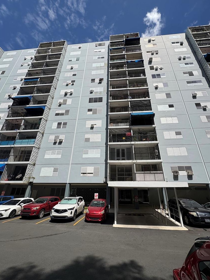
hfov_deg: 81.7
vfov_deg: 98.1
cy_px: 134
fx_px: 121
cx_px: 110
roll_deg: +0.0
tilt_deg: +25.5
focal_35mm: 15
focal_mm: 2.22
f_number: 2.2
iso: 50
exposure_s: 1/3717
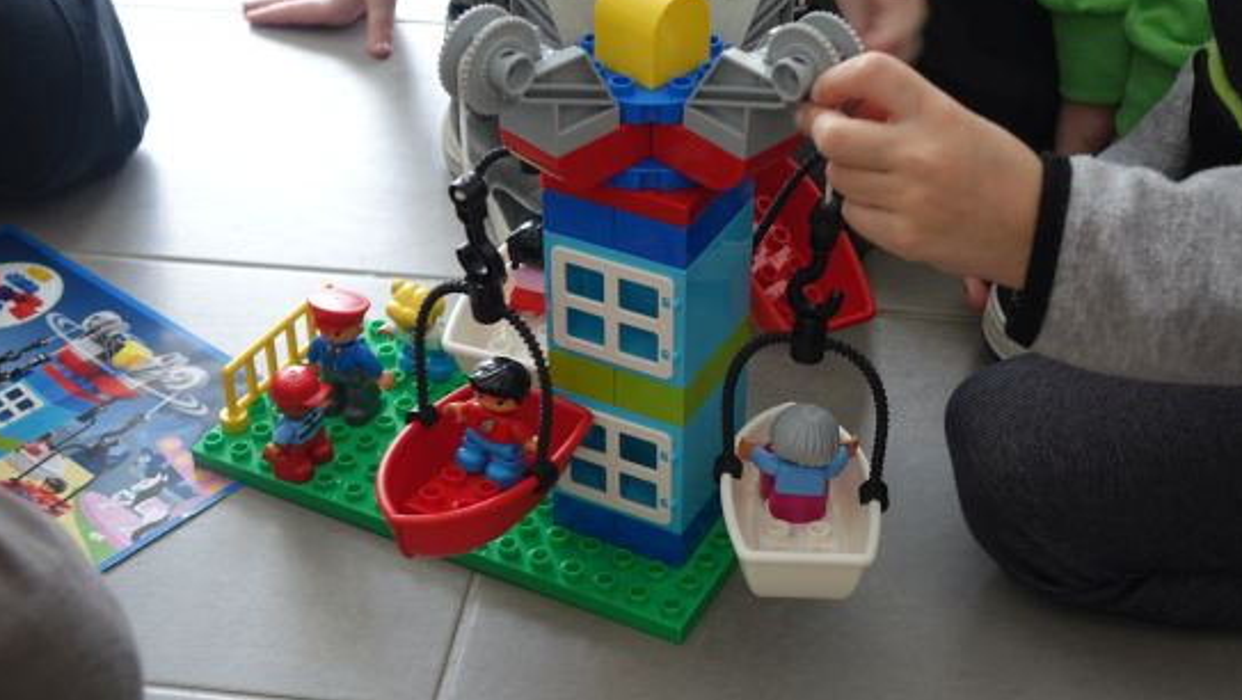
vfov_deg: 20.7
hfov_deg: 36.0
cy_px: 310
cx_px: 650
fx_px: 1911
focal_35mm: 58
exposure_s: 1/50
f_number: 2.8
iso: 400
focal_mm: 17.11
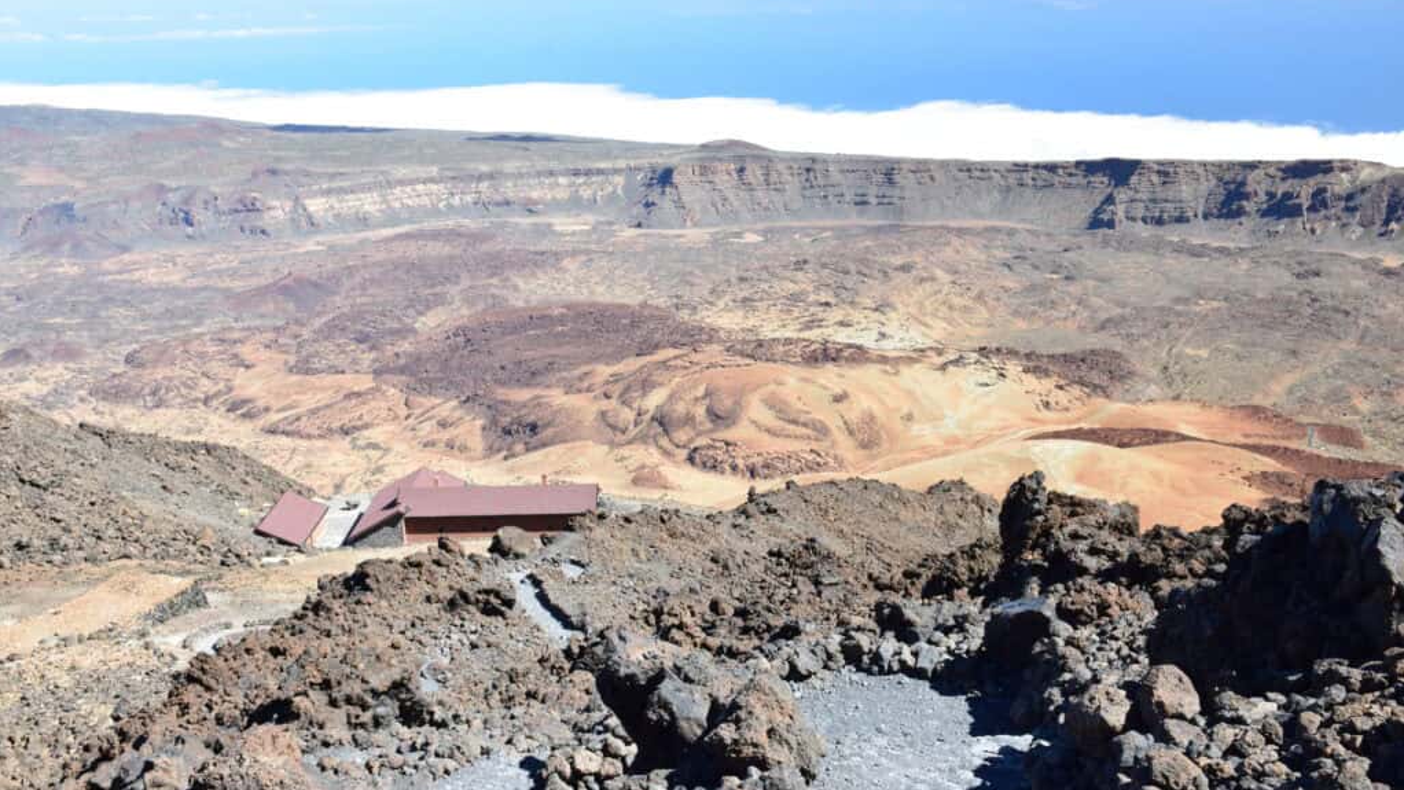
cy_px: 347
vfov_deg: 28.0
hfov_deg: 47.8
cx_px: 702
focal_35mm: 43
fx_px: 1583
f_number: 13
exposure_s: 1/100
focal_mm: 27
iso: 400
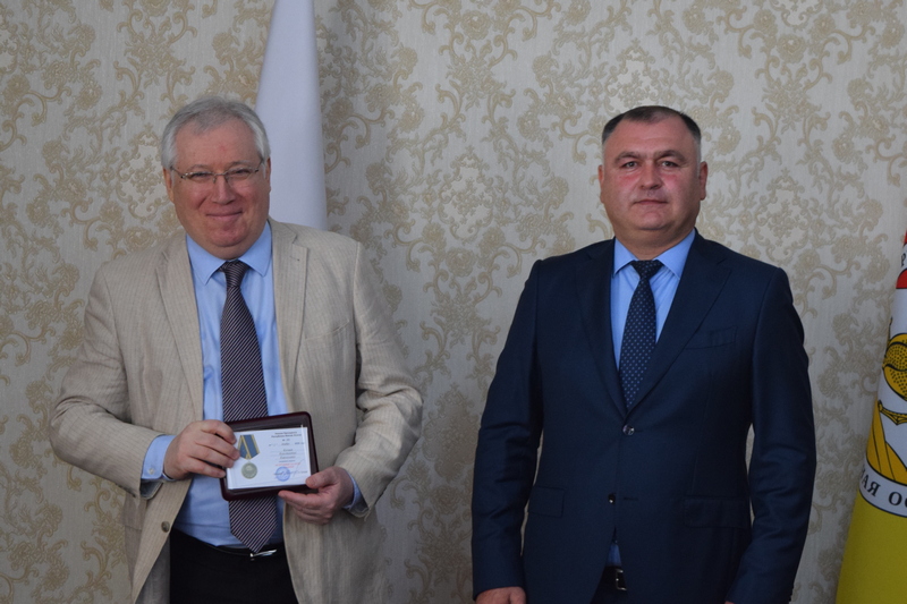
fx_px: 1889
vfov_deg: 18.2
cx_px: 454
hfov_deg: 27.0
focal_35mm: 75
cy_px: 302
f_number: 5.6
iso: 1100
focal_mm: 50
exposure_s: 1/60
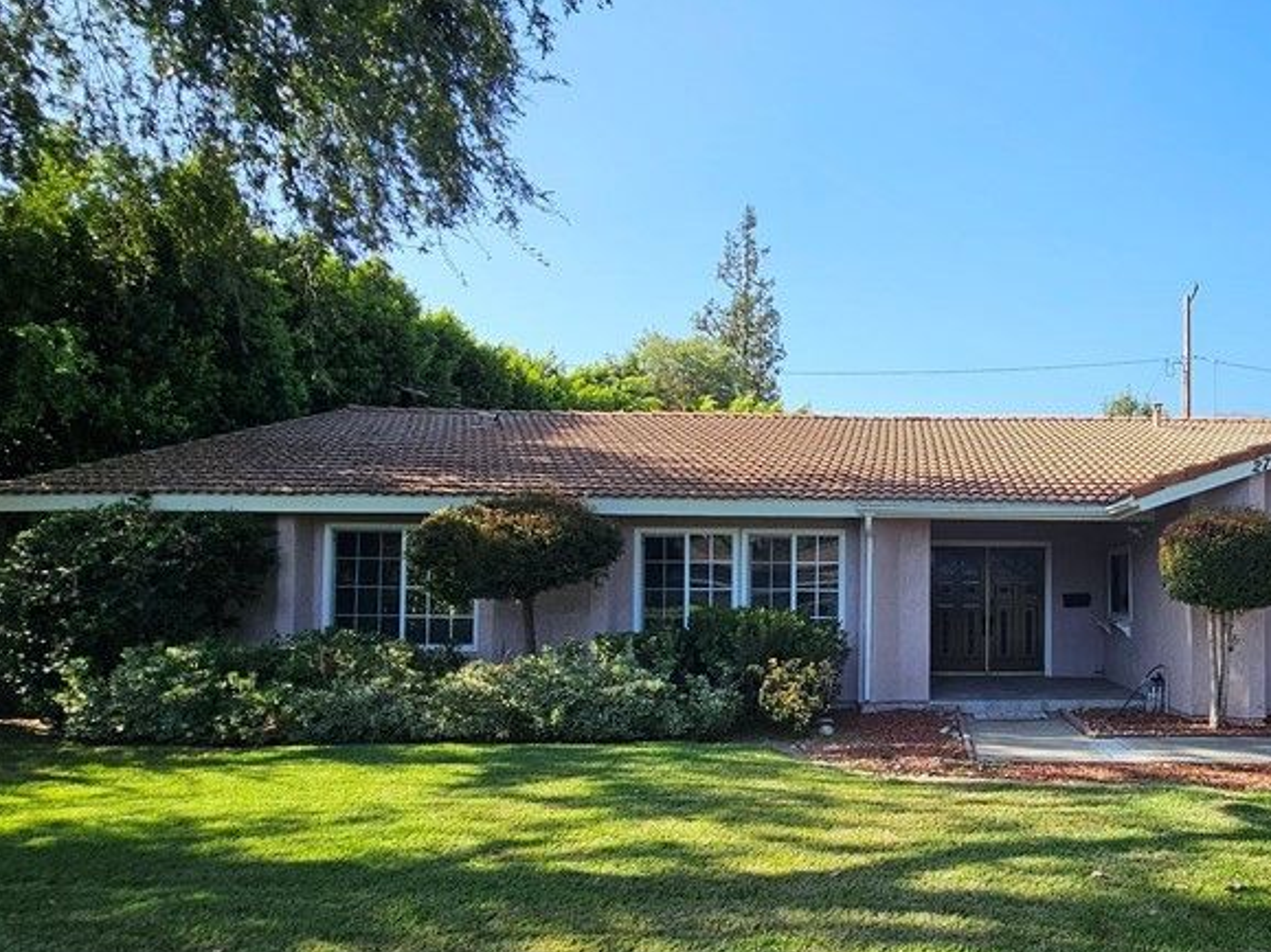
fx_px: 844
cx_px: 931
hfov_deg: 69.7
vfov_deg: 58.5
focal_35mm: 23
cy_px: 559
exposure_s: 1/878
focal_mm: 2.2
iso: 50
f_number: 2.2
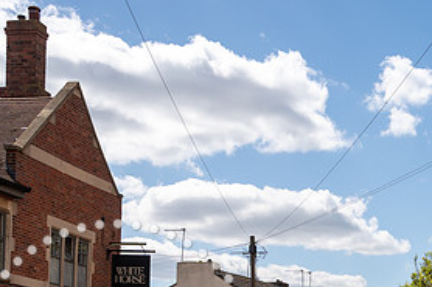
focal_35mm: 80
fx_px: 959
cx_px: 416
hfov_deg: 24.4
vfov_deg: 15.9
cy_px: 405
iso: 125
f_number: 5
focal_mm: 25
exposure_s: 1/1000
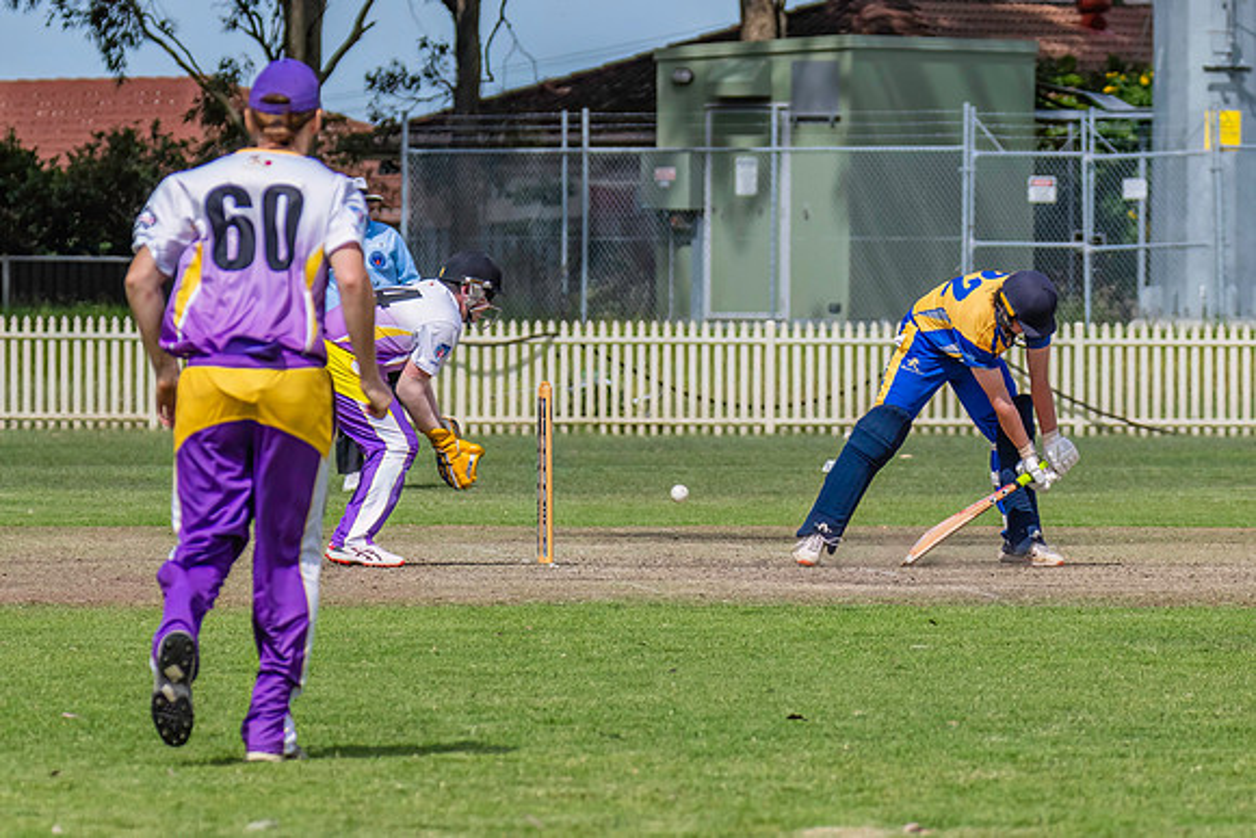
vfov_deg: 3.3
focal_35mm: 412
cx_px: 871
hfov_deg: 5.0
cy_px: 359
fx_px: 14382
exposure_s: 1/2500
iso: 800
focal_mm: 270
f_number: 8
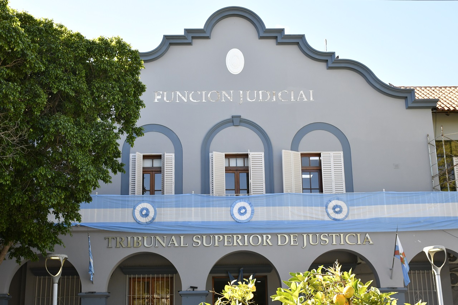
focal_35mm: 48
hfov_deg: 41.1
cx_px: 229
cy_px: 152
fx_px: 611
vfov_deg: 28.1
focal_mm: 32
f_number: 10
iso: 800
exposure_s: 1/250
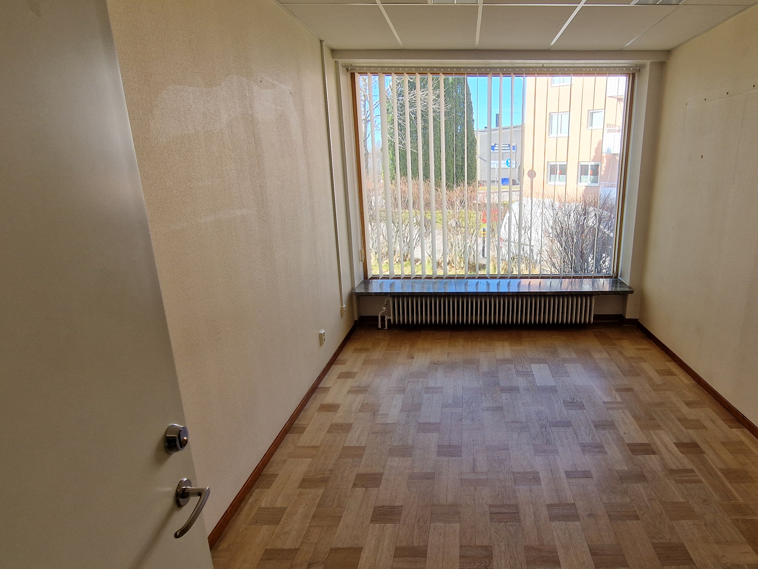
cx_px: 478
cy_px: 303
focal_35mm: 20
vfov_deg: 65.9
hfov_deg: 80.1
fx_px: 438
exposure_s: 1/129
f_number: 2.2
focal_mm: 2.2
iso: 50
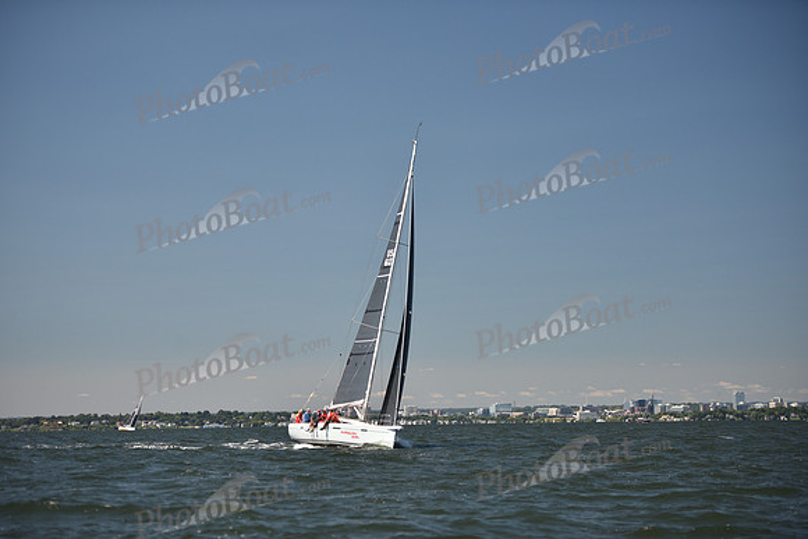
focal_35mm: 95
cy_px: 270
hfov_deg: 21.5
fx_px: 2133
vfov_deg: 14.4
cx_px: 404
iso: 250
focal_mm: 95
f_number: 2.8
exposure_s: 1/1600
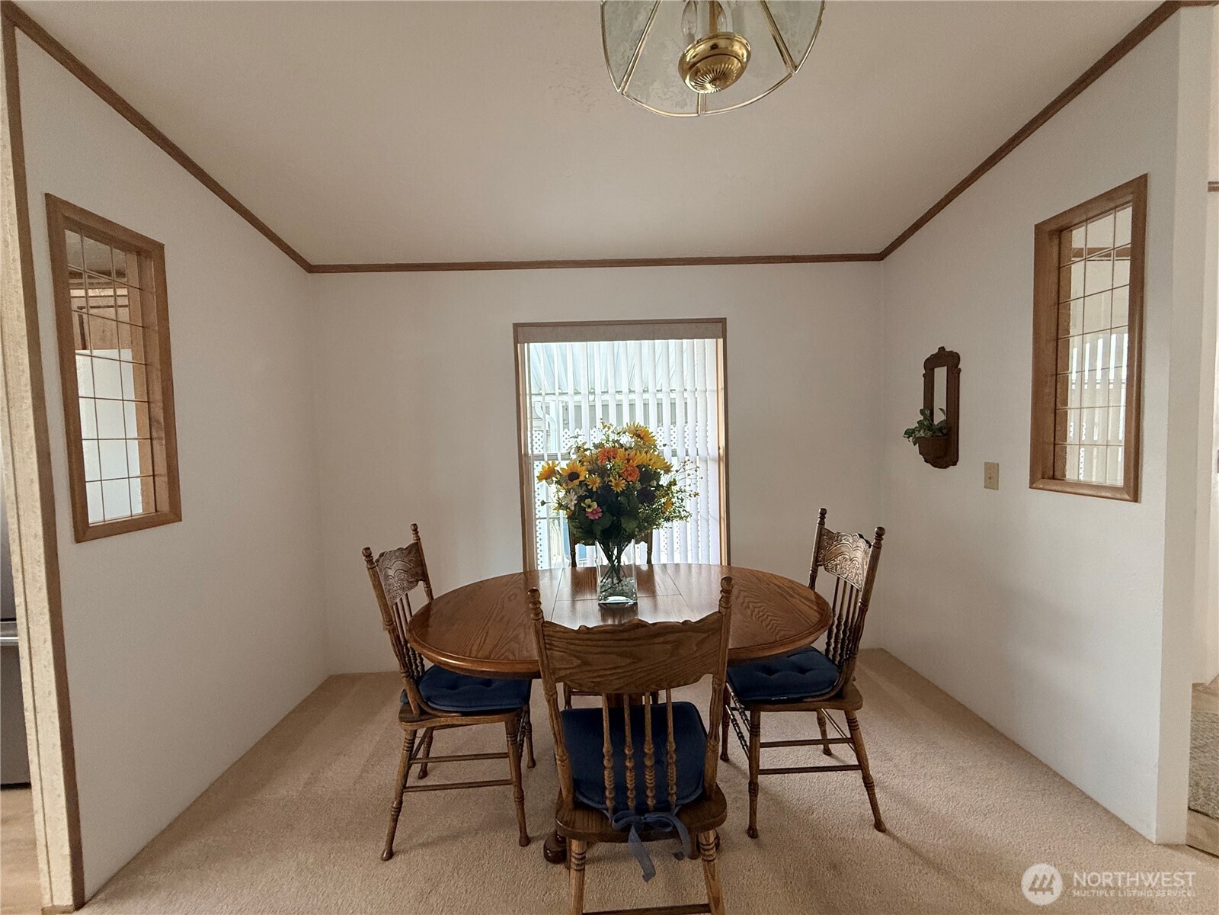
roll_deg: +1.8
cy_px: 458
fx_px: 493
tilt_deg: -3.0
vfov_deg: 85.7
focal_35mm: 14
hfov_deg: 102.1
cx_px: 610
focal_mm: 2.22
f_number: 2.2
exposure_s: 1/99
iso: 250
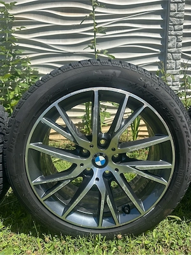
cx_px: 96
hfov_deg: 56.8
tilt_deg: -12.2
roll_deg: +0.4
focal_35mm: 24
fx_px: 177
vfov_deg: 71.6
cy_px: 128
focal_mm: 6.86
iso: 80
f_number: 1.78
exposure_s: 1/3155
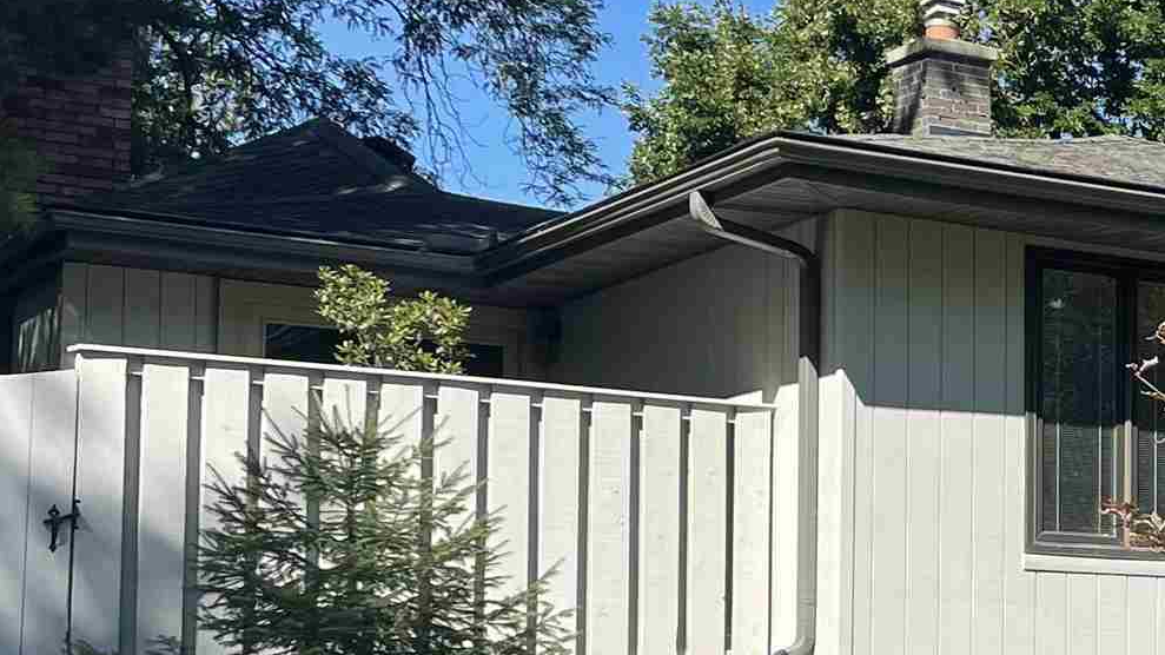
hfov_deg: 22.6
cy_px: 551
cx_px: 1318
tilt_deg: +5.2
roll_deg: +0.2
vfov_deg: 13.6
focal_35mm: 88
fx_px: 2718
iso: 32
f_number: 1.6
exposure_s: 1/2092
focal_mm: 4.2
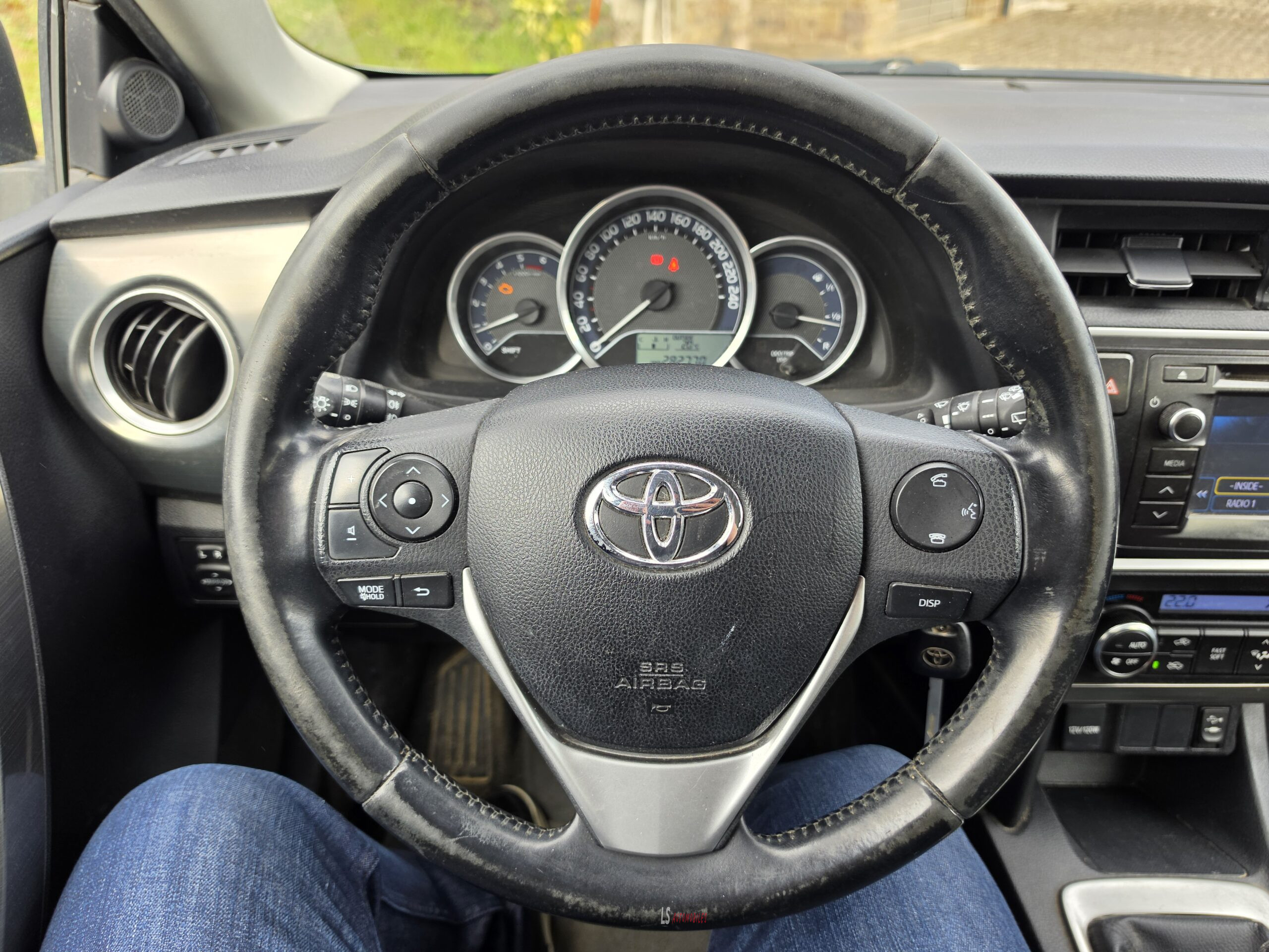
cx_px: 634
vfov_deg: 58.9
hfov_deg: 73.9
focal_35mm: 23
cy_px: 476
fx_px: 843
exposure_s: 1/52
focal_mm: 6.5
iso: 12
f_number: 1.4
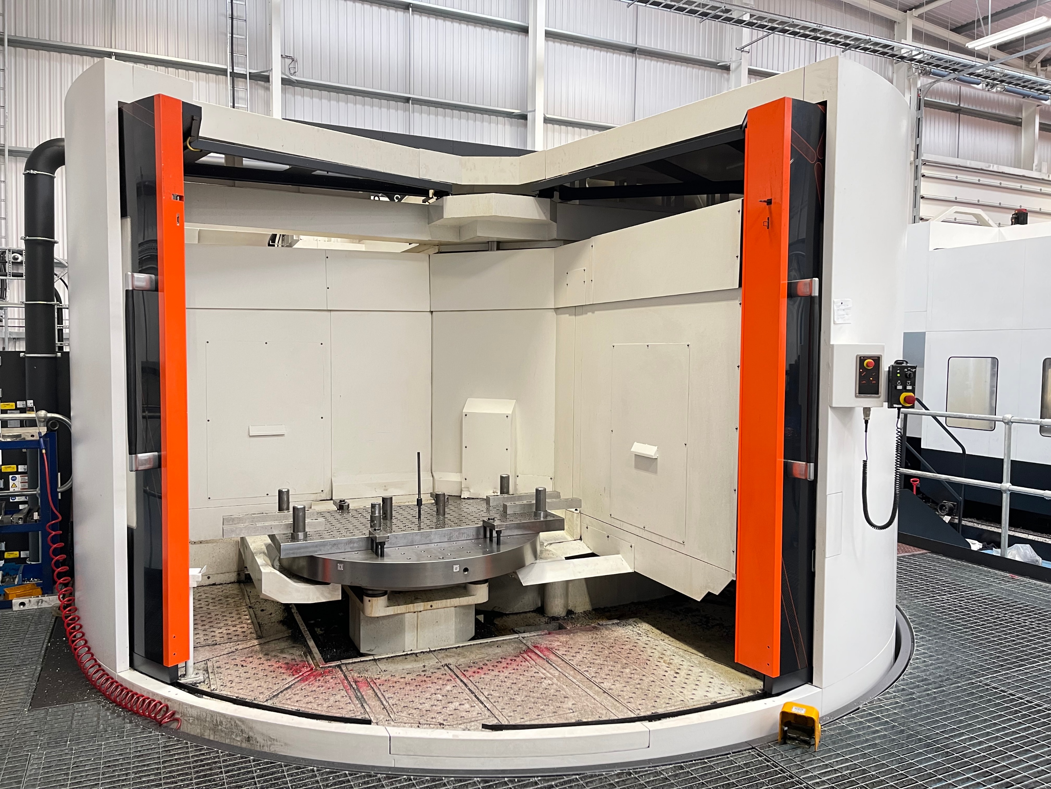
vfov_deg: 53.1
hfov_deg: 67.3
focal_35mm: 26
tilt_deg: -4.0
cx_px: 526
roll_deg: -0.6
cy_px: 394
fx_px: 789
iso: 250
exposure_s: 1/60
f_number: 1.6
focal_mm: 5.1
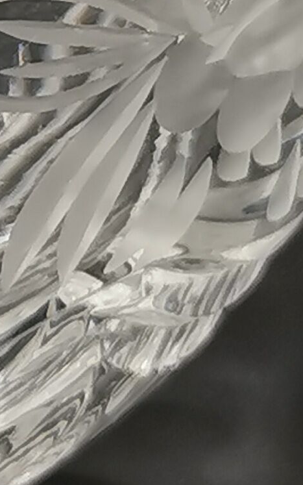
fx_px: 3144
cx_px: -484
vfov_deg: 8.7
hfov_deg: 5.3
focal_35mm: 238
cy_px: -158
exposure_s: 1/50
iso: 160
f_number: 1.8
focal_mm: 5.58
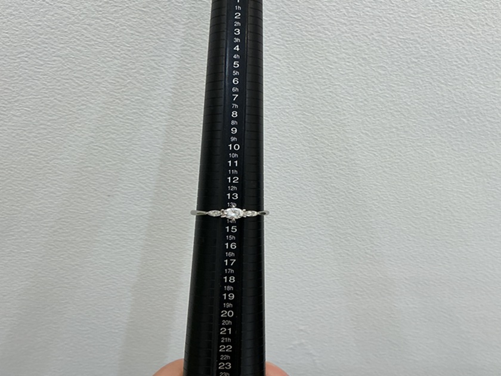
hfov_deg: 61.7
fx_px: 420
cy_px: 188
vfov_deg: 48.2
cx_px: 250
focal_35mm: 29
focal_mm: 3
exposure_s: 1/120
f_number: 1.8
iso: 40
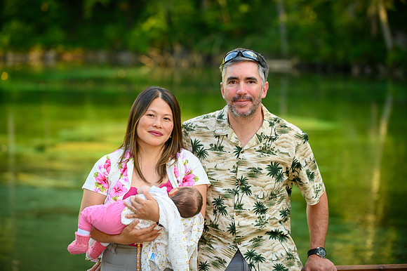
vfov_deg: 11.4
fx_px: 1356
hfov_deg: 17.1
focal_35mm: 120
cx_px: 204
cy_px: 136
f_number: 4
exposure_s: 1/100
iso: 100
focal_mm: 120
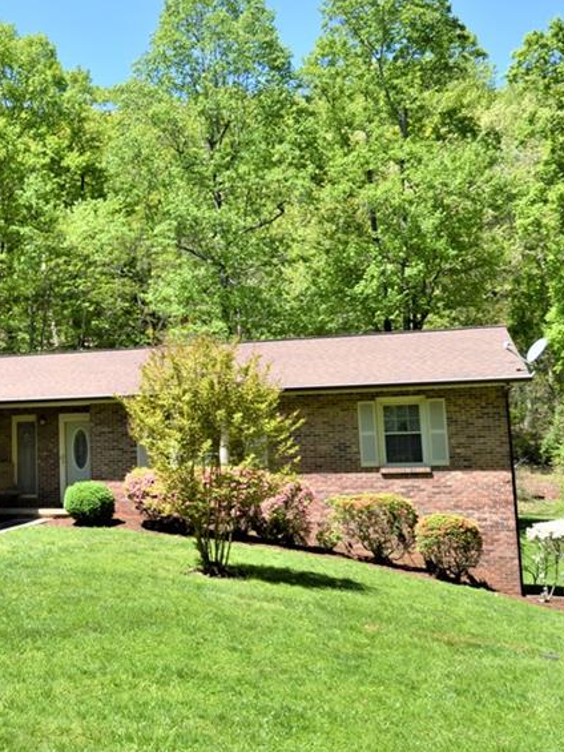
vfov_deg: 40.3
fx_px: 1021
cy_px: 323
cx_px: 70
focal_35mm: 47
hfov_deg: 29.8
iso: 100
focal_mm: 18
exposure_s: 1/200
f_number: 7.1
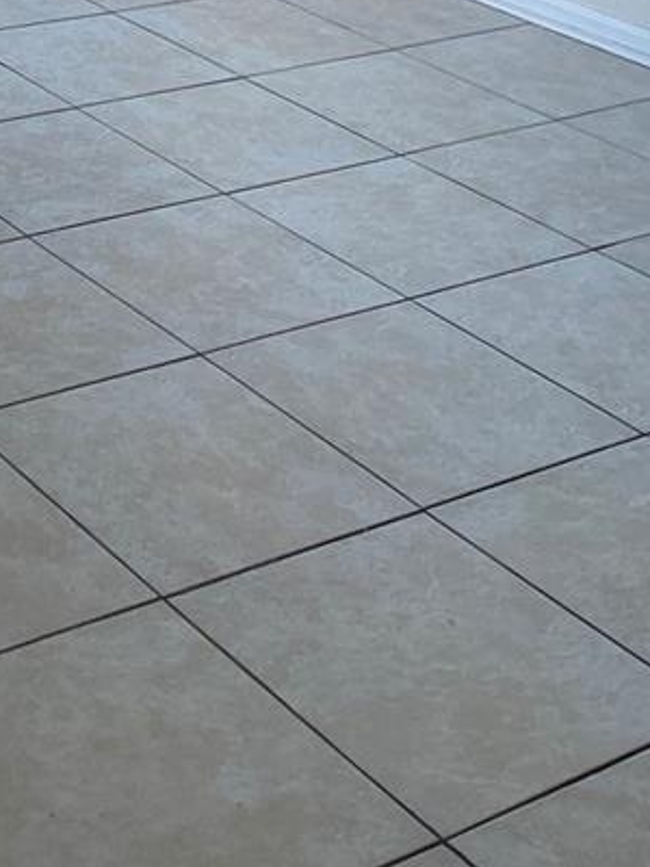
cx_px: -212
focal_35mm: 75
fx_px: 1878
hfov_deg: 18.2
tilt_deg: -7.7
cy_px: -327
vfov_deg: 22.6
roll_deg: -2.8
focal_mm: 5.1
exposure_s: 1/121
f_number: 1.6
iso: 64
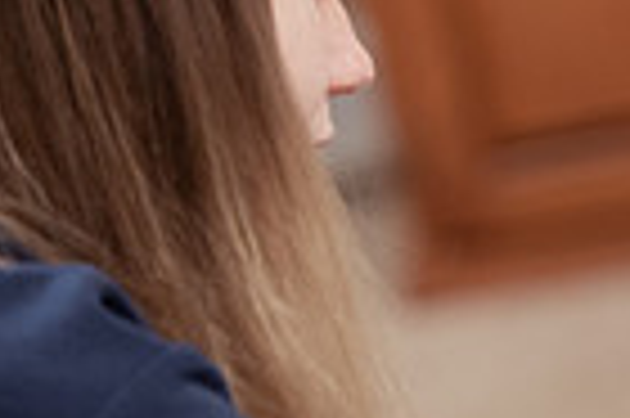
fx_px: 9054
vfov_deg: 2.6
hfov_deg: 4.0
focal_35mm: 518
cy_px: 254
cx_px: 752
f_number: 3.2
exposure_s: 1/200
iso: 1000
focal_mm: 125
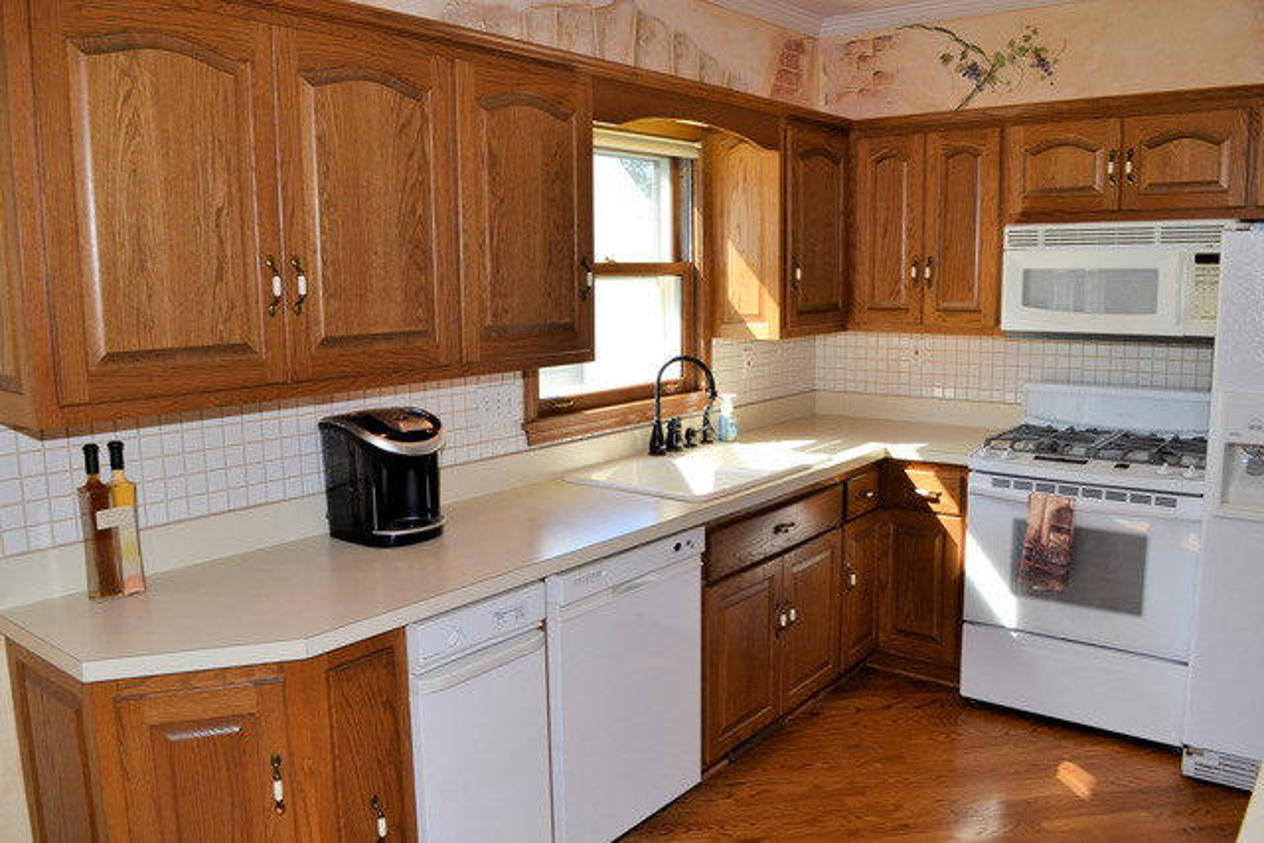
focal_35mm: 27
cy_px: 422
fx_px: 948
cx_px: 632
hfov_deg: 67.4
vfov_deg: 48.0
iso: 360
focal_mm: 18
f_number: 5.6
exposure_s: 1/125
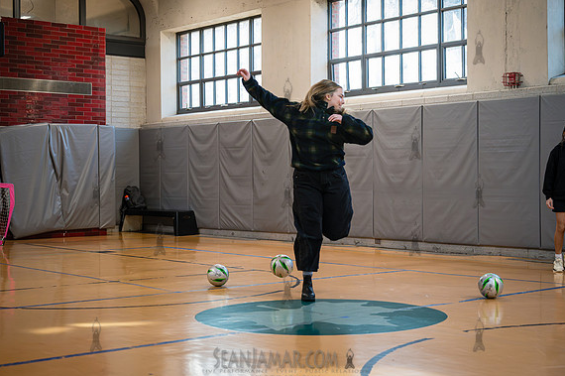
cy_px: 190
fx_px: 878
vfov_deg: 24.1
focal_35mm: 56
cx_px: 286
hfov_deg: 35.7
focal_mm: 55
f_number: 3.5
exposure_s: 1/800
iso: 5000
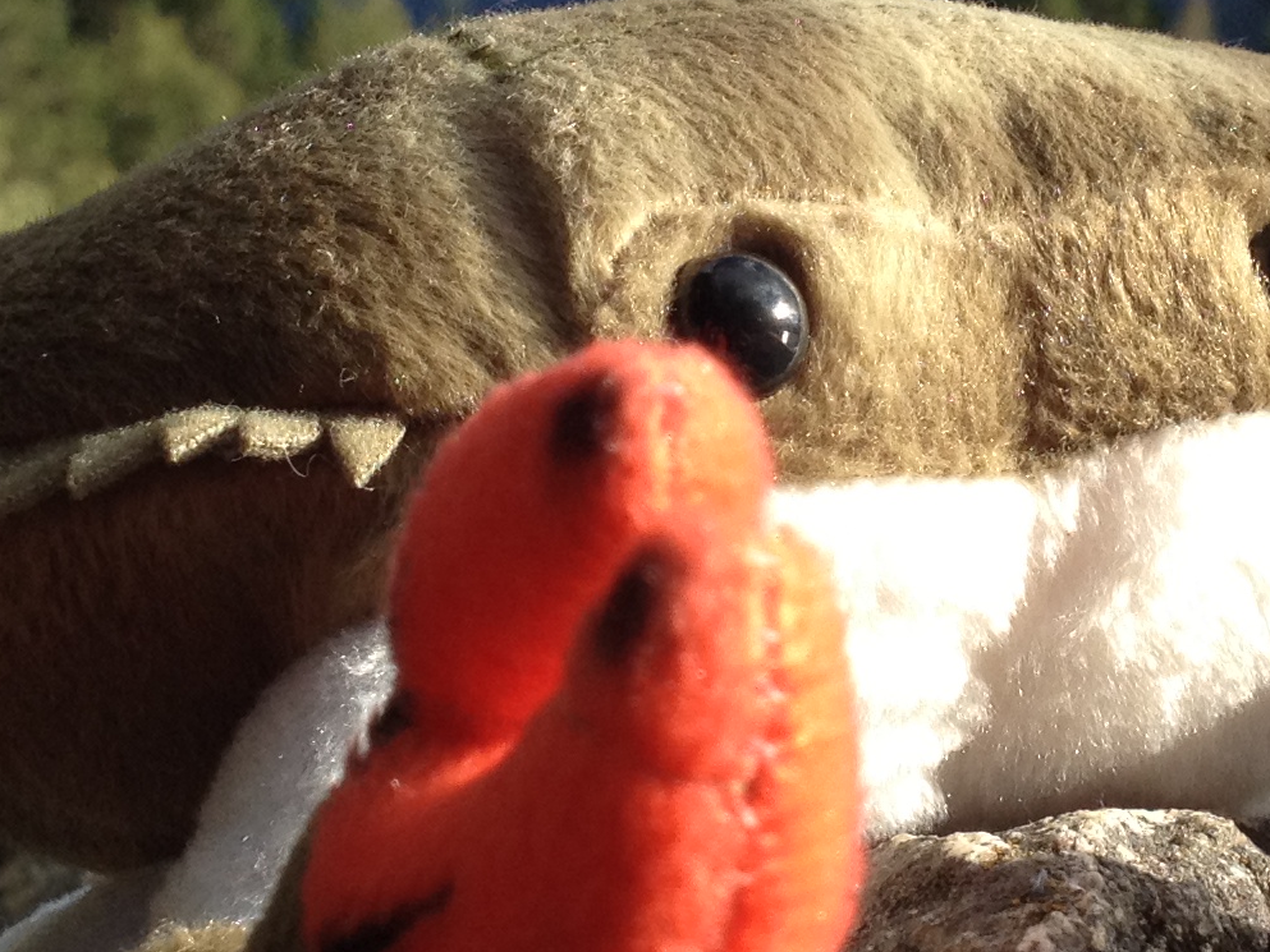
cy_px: 351
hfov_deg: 17.1
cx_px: 774
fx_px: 4220
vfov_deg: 12.9
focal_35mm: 115
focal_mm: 4.28
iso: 64
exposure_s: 1/736
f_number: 2.4
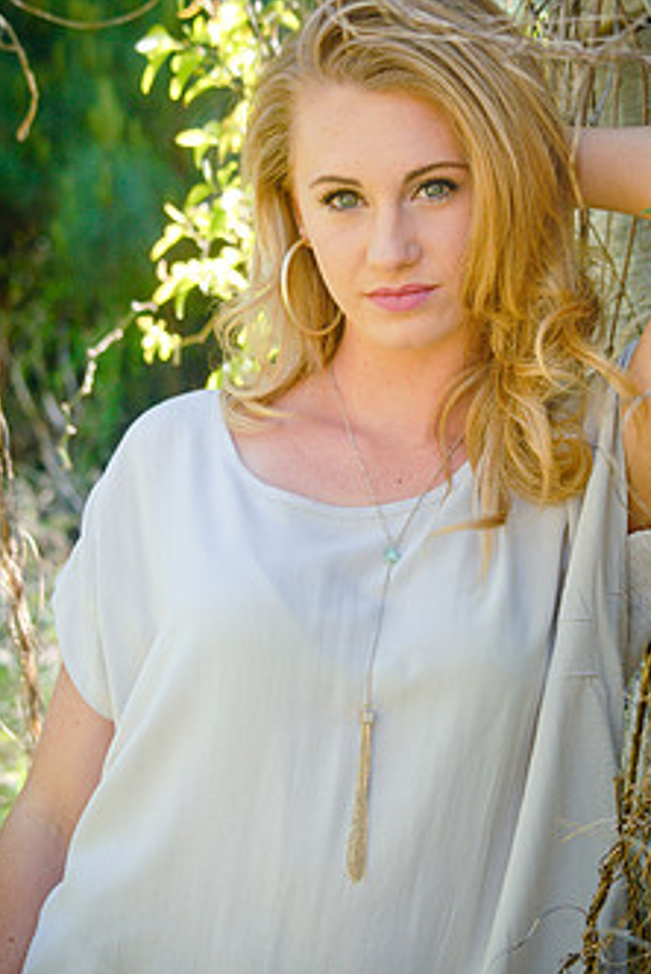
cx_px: 336
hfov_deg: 12.3
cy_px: 446
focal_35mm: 112
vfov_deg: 18.3
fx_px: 3023
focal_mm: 55
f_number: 5.6
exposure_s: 1/125
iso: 200
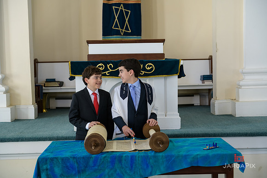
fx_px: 430
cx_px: 134
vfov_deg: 23.4
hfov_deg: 34.5
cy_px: 89
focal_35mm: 58
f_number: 3.2
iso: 400
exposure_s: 1/125
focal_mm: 58
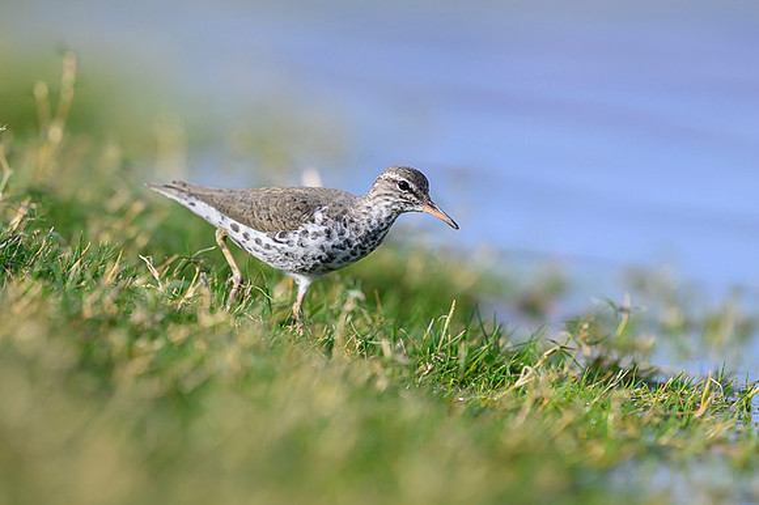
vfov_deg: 2.8
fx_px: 10513
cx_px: 386
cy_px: 190
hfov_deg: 4.1
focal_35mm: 499
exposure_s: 1/3200
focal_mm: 400
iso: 500
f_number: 4
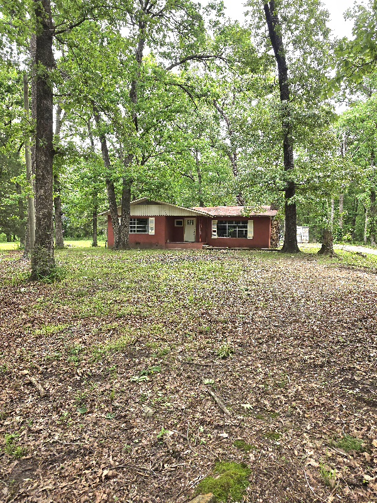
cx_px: 188
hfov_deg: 58.9
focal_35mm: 23
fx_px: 334
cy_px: 252
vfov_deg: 73.9
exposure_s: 1/120
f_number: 1.4
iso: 12
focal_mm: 6.5
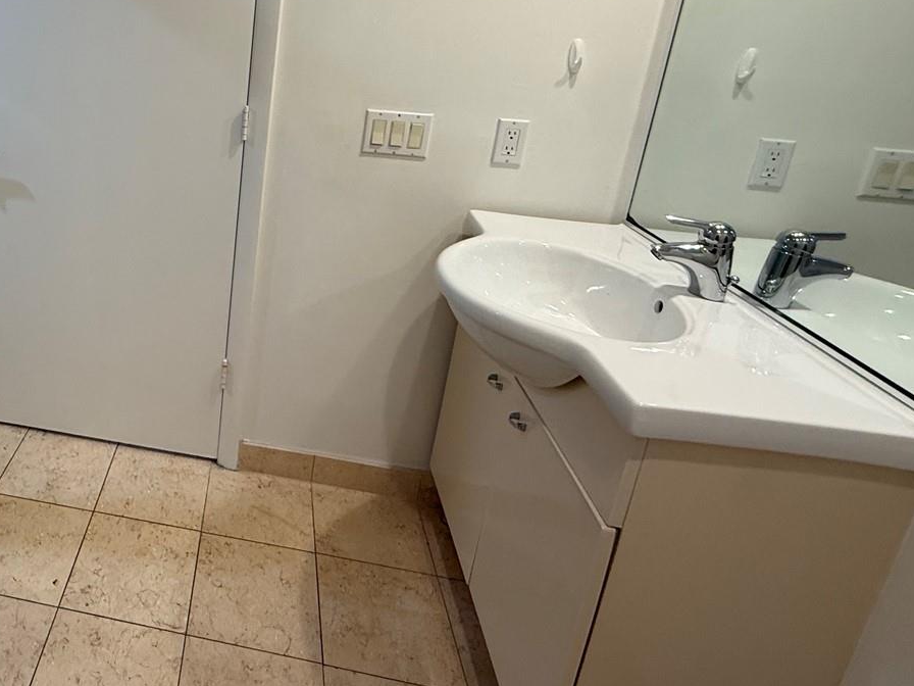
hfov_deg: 62.1
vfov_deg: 52.5
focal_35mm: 25
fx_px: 660
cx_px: 152
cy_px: 174
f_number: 2.2
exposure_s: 1/120
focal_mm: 2.22
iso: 125
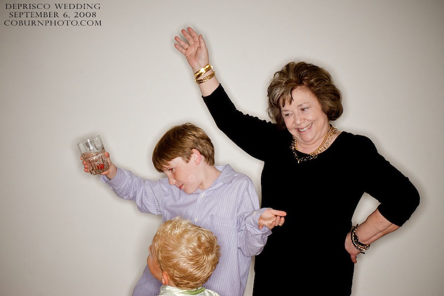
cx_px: 222
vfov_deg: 22.6
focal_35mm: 60
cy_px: 148
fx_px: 740
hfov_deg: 33.4
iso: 200
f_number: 16
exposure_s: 1/250
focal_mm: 40
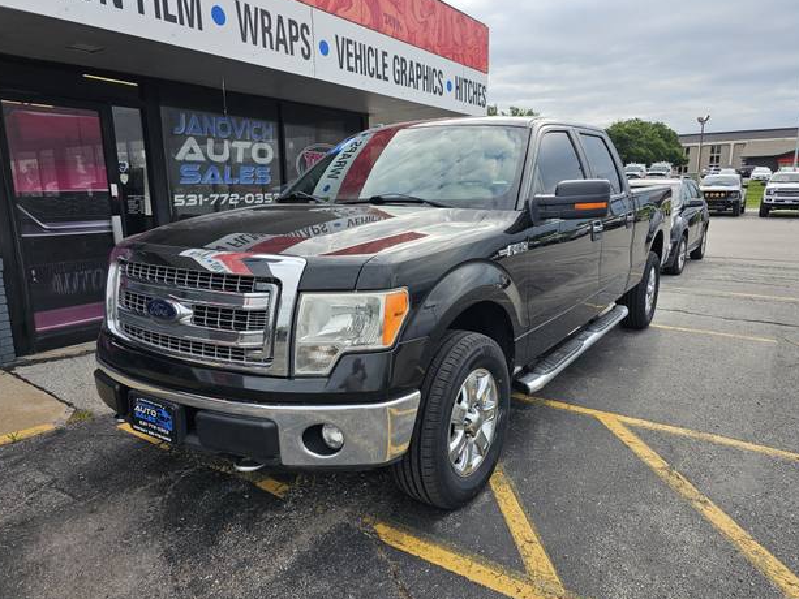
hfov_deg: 71.6
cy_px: 305
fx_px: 554
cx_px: 399
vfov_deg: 56.8
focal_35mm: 24
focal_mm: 6.3
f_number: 1.7
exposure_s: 1/255
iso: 10
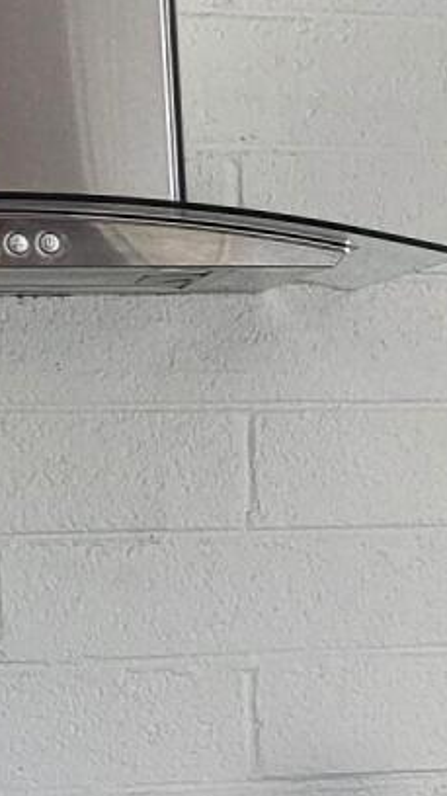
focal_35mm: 139
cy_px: 905
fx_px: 2934
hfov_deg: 8.3
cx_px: 849
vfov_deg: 15.0
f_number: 1.8
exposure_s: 1/120
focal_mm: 4.25
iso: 200
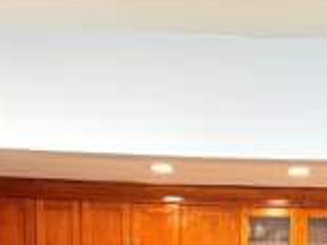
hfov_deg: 25.5
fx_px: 718
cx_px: 219
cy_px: 376
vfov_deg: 17.3
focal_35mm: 76
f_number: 1.78
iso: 160
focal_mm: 6.76
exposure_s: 1/60
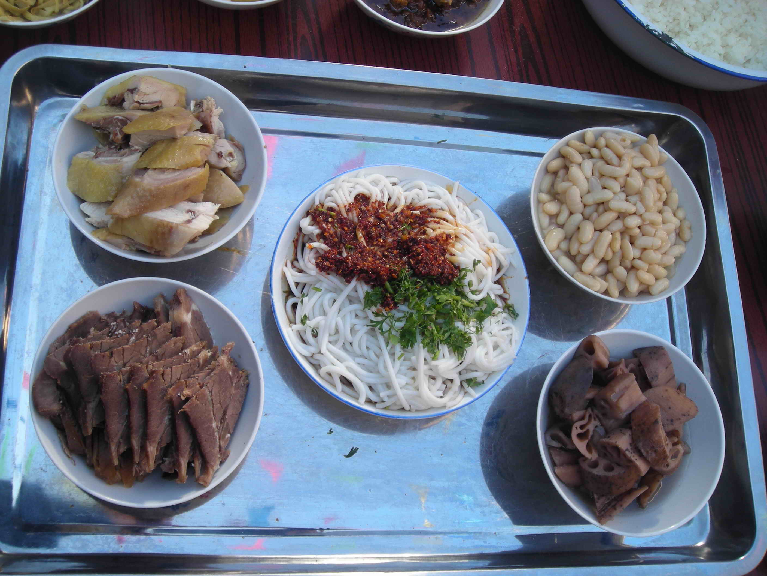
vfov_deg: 37.7
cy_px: 288
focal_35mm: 38
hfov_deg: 49.0
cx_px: 384
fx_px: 842
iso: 50
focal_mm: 6.3
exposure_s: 1/72.4
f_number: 3.2
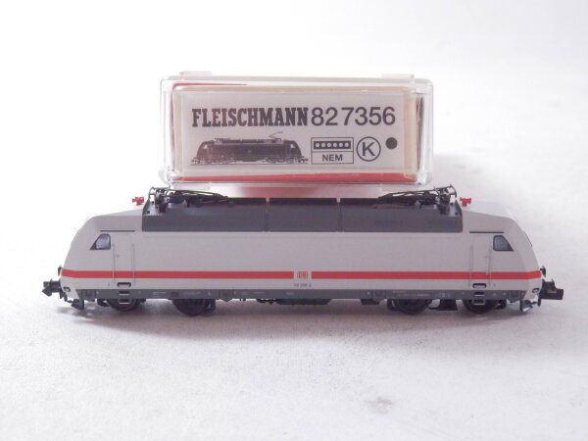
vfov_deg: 22.3
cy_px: 220
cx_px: 294
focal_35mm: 66
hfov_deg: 29.4
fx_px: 1121
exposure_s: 1/160
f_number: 4.4
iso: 1250
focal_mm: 11.9
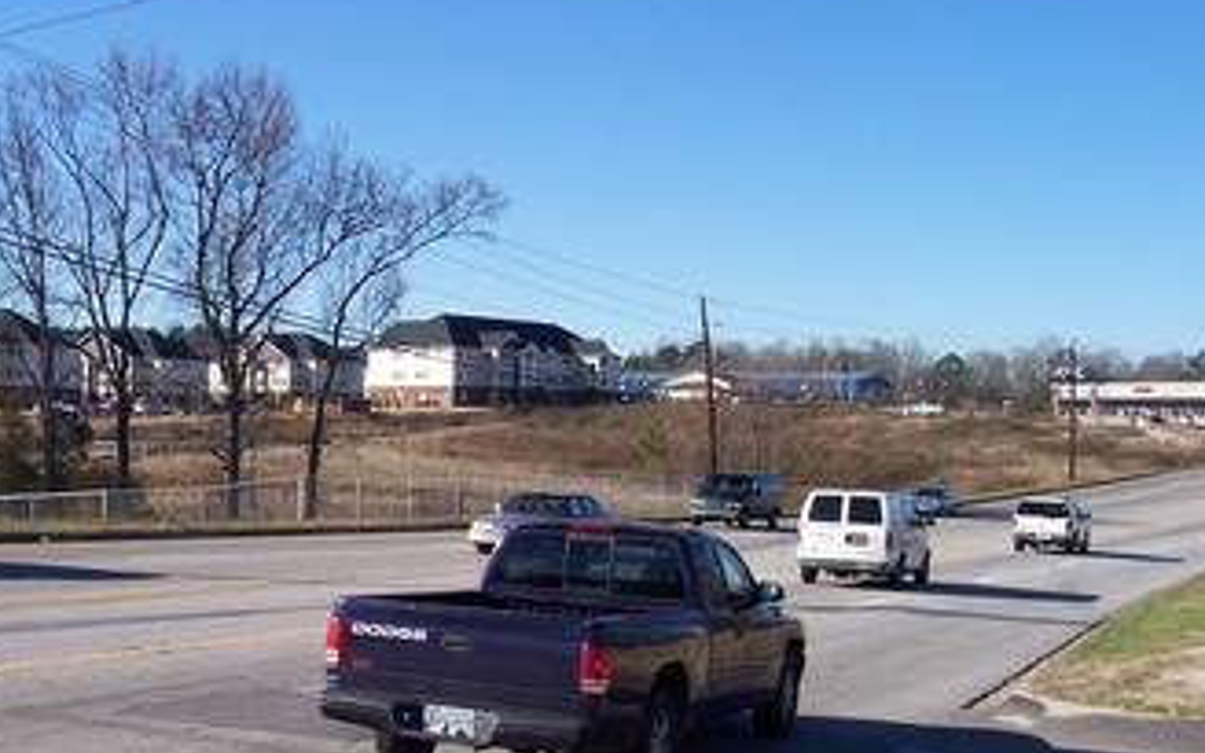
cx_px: 305
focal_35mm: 55
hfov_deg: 36.1
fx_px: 1806
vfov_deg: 23.5
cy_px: 457
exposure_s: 1/350
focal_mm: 5.6
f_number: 5.6
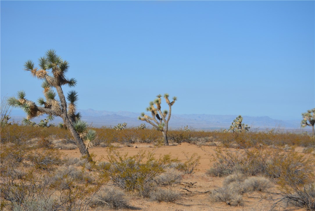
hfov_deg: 24.6
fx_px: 722
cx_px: 158
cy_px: 106
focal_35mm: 82
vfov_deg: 16.6
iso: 400
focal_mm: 55
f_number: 7.1
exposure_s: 1/2000
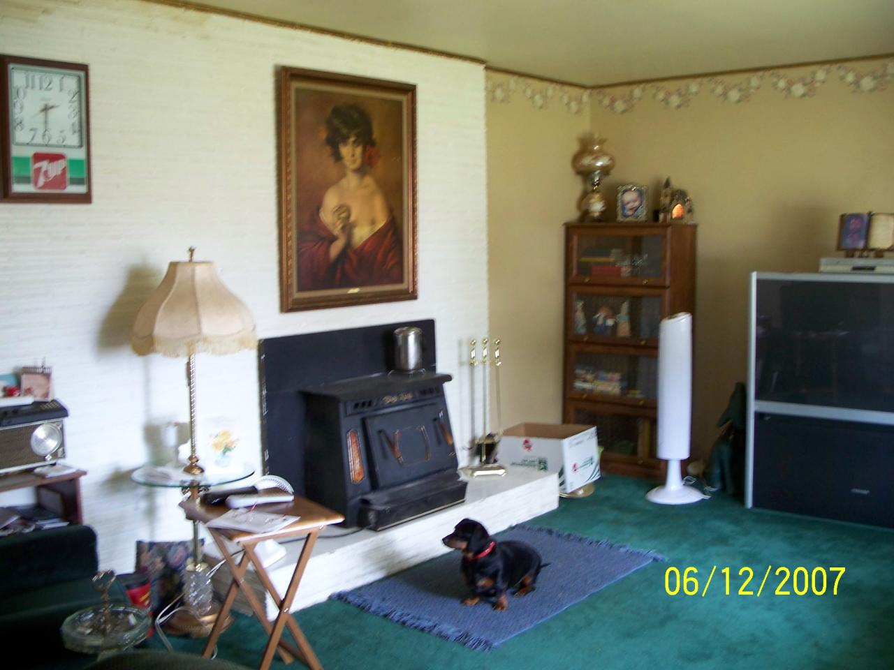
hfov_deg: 50.1
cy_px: 335
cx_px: 447
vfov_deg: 38.7
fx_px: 956
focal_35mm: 37
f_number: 2.8
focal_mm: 7.8
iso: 200
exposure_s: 1/10
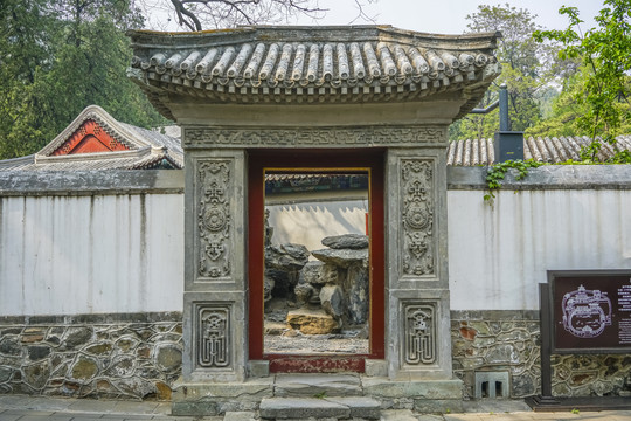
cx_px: 316
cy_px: 210
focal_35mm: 35
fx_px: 613
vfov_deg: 37.9
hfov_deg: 54.4
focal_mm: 35
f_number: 8
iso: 160
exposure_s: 1/200
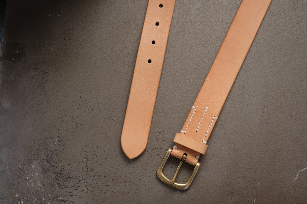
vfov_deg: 25.5
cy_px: 102
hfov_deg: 37.5
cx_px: 154
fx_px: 452
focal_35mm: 53
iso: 200
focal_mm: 35
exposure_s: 1/75
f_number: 5
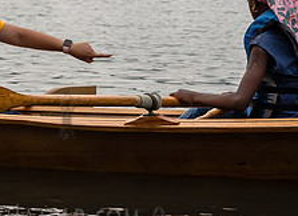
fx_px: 1949
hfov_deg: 8.7
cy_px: 38
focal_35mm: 229
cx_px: 75
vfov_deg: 6.3
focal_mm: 62
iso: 200
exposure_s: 1/2000
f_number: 4
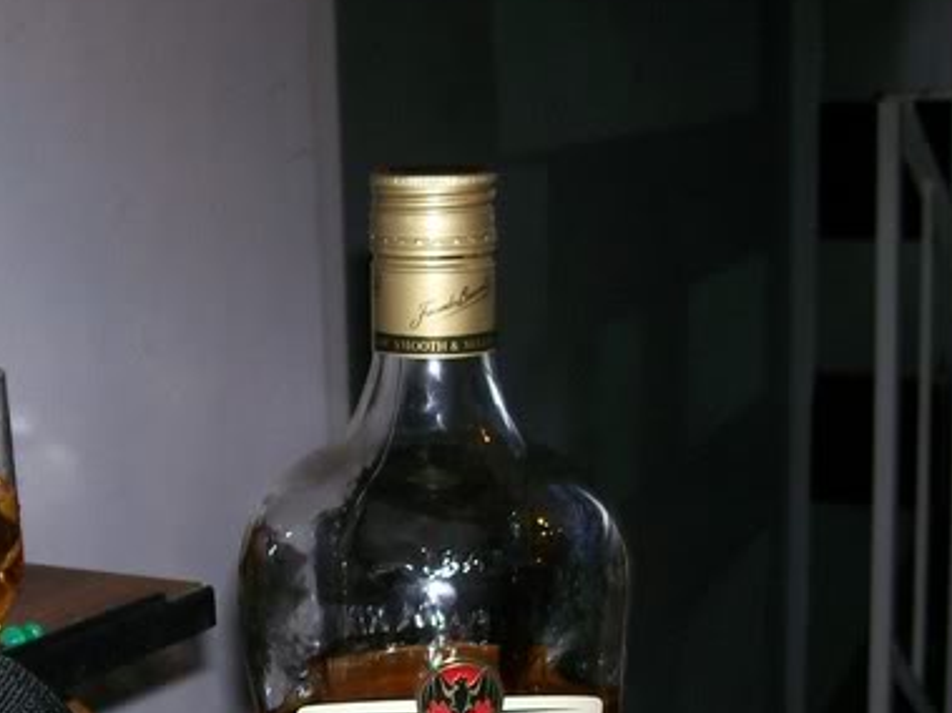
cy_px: 716
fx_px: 2089
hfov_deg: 25.2
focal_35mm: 76
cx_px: 186
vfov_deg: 18.8
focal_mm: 6
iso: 80
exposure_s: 1/64
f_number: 2.7
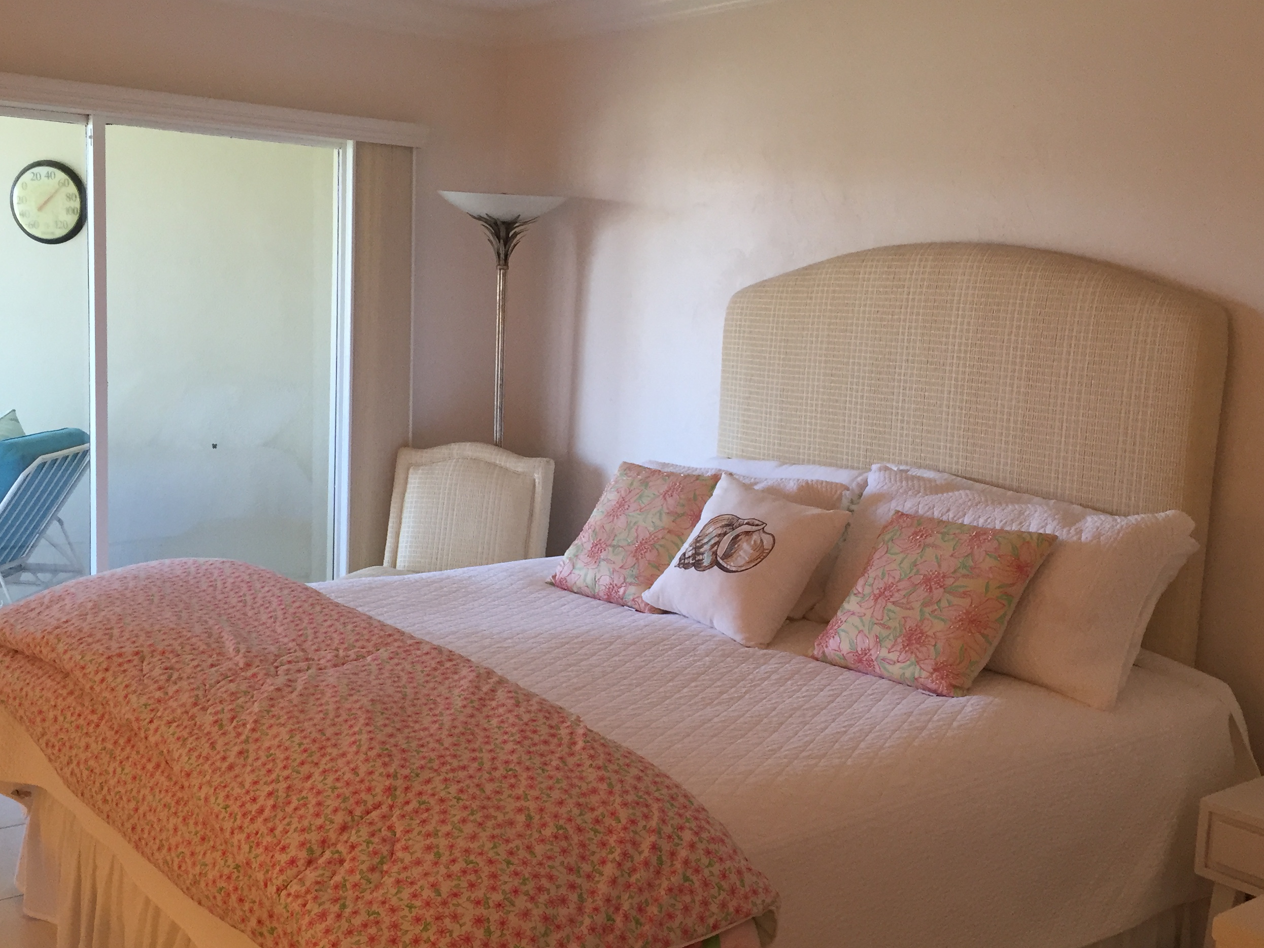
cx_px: 601
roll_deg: -3.6
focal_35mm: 38
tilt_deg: -7.5
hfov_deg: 49.0
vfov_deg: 37.7
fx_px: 1387
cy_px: 476
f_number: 2.2
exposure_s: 1/30
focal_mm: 4.15
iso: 40
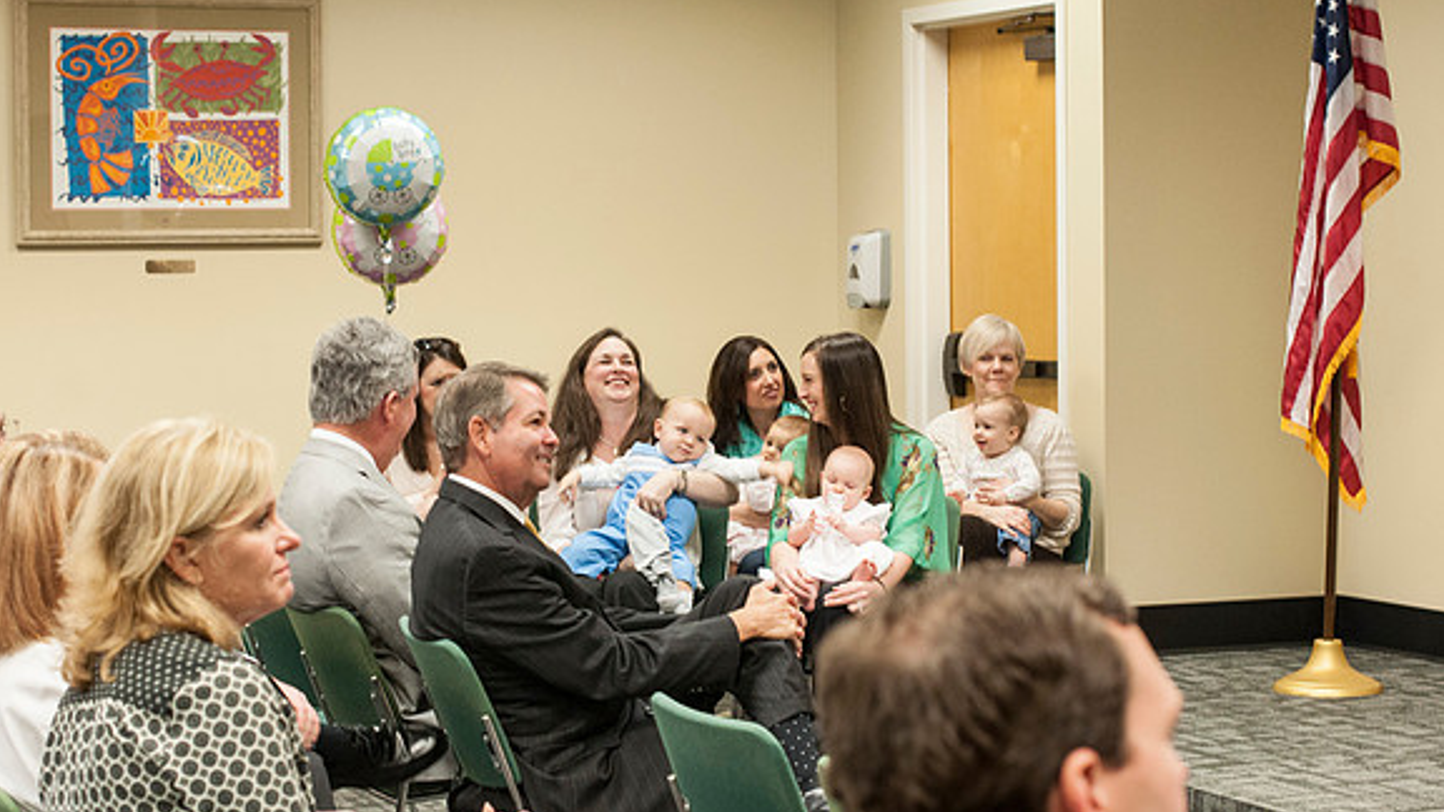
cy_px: 467
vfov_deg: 15.3
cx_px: 722
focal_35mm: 79
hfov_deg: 26.8
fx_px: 3025
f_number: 5
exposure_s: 1/40
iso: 1250
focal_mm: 50
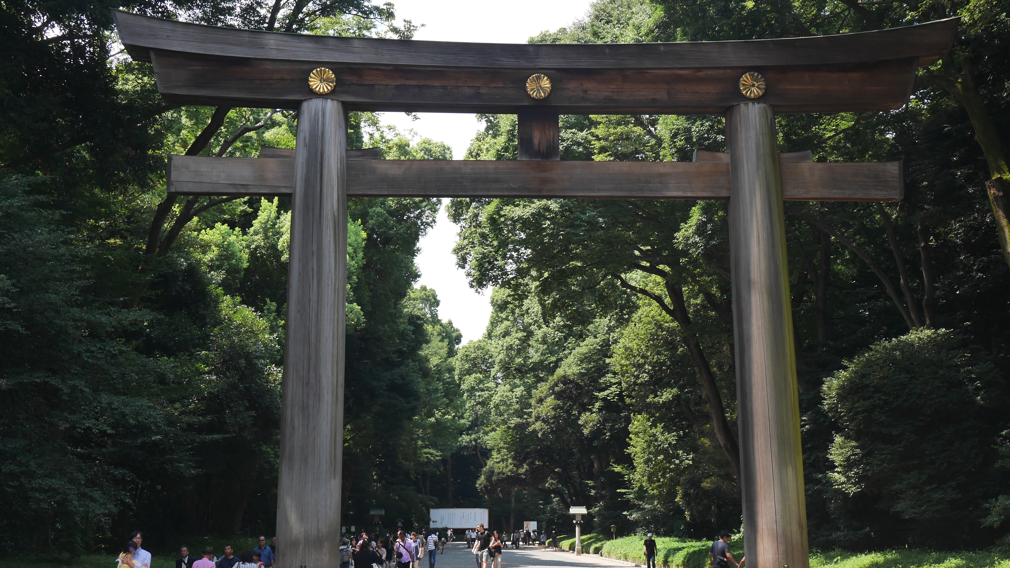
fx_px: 1419
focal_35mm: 53
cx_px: 506
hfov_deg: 39.2
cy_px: 260
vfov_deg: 22.6
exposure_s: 1/200
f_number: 8
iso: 200
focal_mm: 24
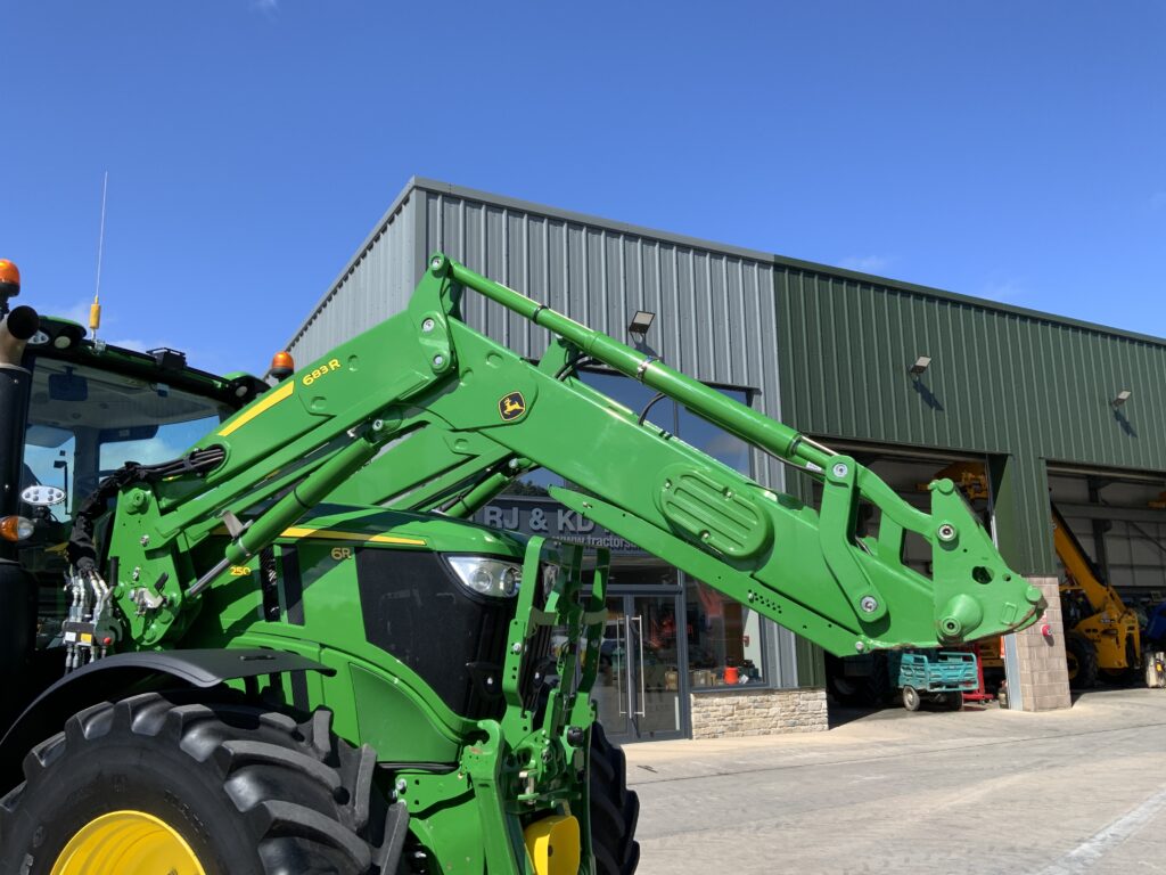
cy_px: 438
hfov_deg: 61.7
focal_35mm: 29
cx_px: 583
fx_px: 977
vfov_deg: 48.2
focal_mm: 3
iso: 16
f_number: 1.8
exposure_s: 1/929
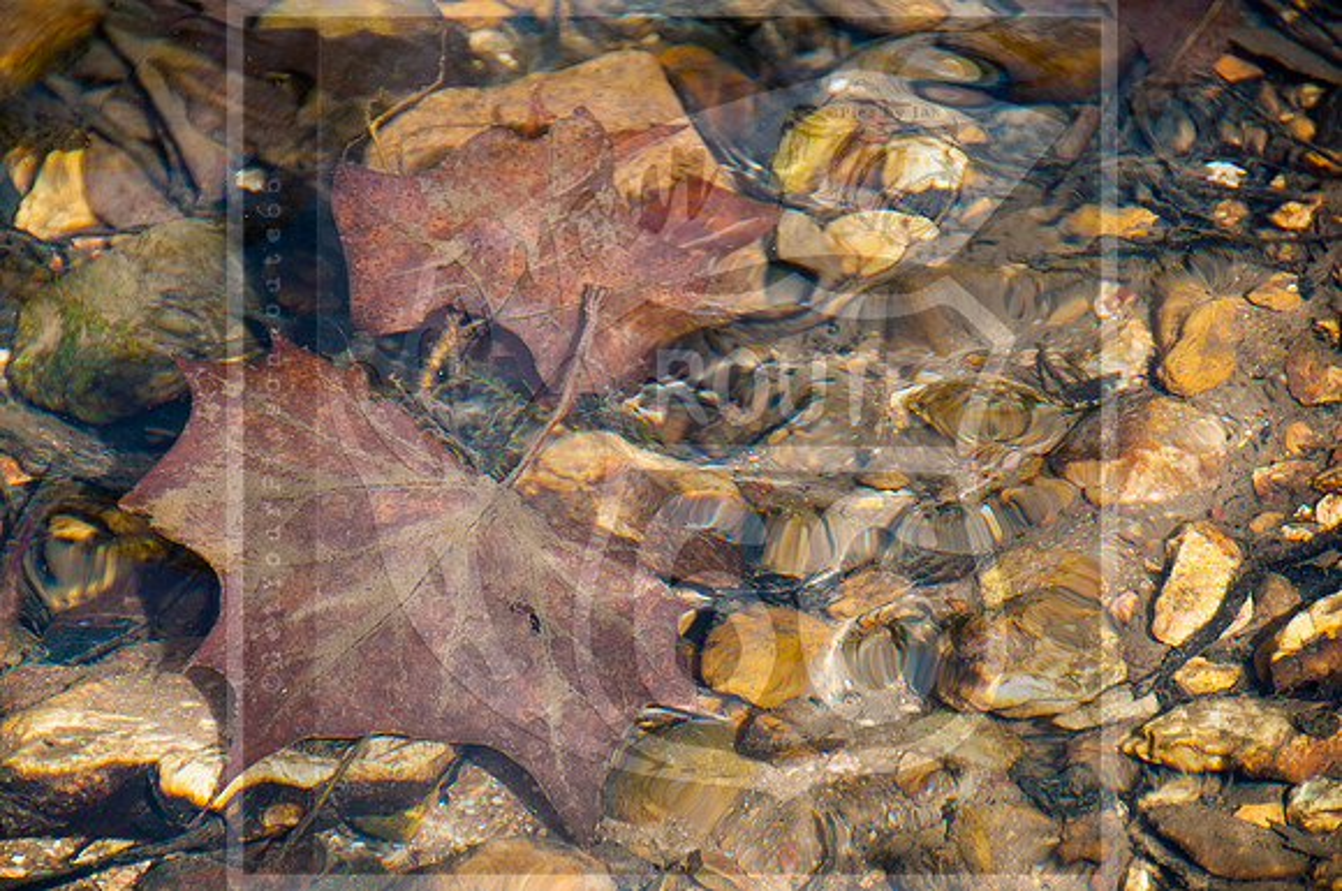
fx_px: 11168
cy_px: 446
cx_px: 671
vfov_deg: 4.6
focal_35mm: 300
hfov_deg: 6.9
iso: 280
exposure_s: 1/500
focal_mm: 200
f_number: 5.6
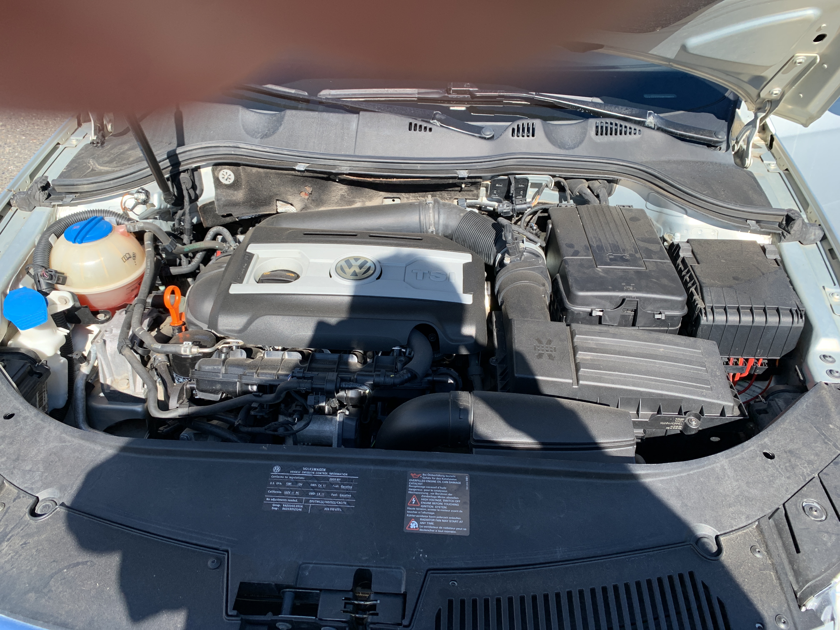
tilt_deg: -35.8
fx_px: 631
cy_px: 315
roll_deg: -2.2
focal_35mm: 26
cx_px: 420
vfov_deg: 53.1
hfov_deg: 67.3
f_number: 1.8
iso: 25
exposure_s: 1/594
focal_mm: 4.25
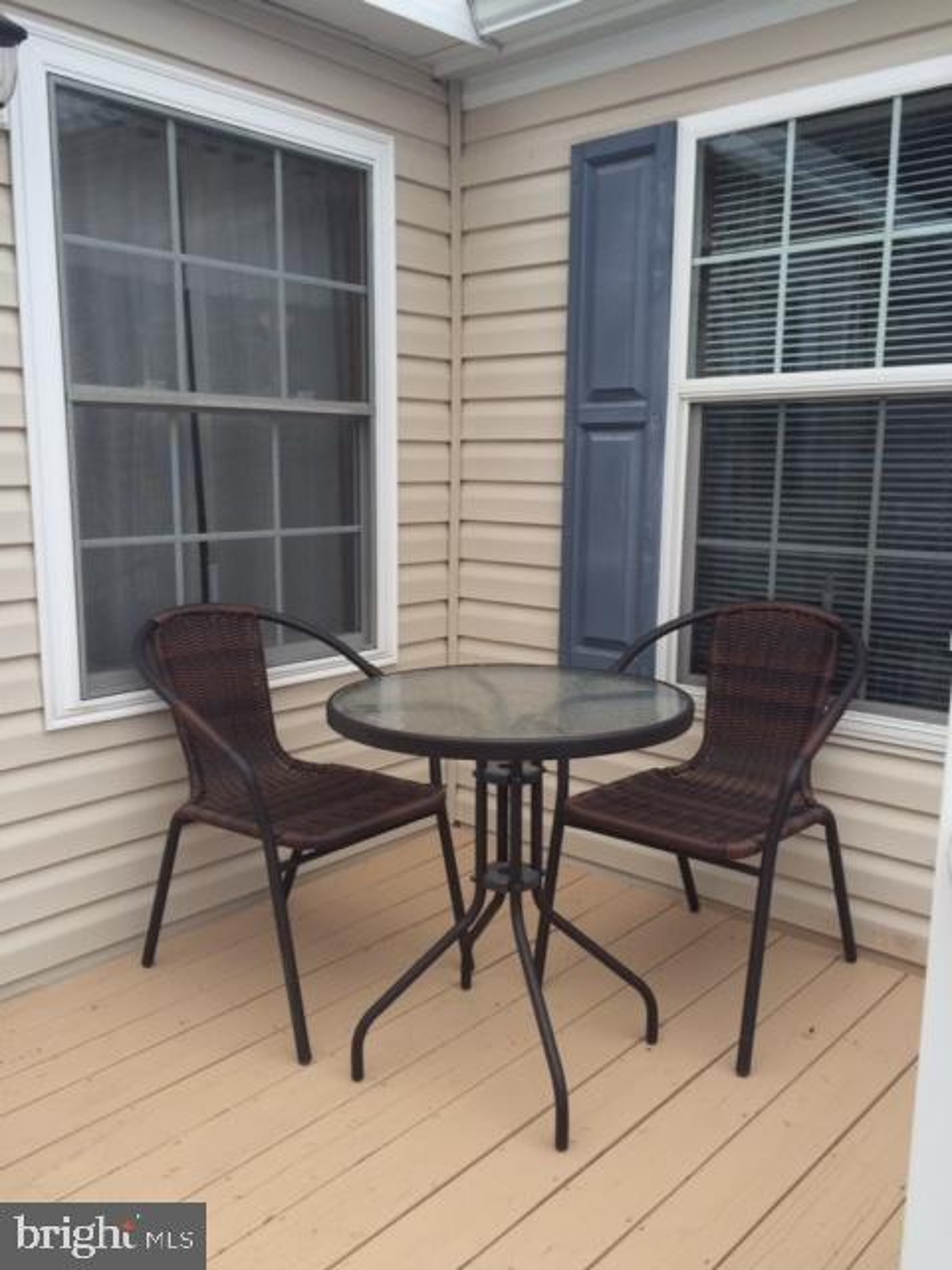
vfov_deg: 61.7
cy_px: 635
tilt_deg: -11.6
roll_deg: -0.9
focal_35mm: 29
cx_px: 476
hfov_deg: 48.2
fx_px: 1063
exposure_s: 1/391
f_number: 2.2
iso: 32
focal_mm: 4.15
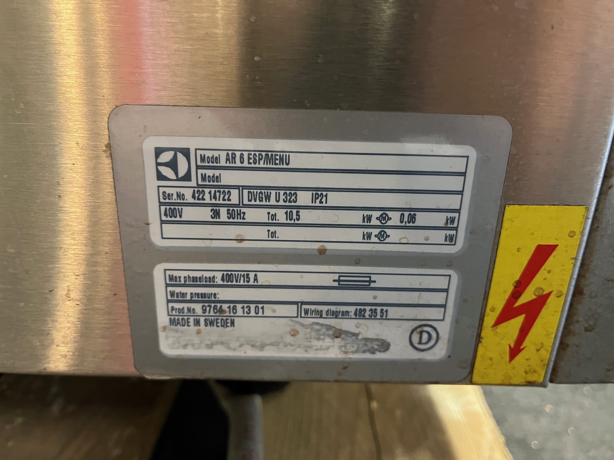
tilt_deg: -21.3
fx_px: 461
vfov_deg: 53.1
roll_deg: -1.0
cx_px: 307
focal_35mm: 26
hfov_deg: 67.3
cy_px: 230
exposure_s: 1/33
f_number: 1.6
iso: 500
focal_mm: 5.1
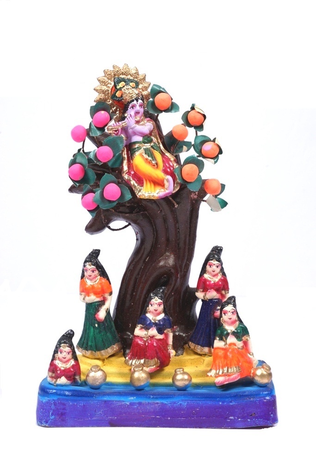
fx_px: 921
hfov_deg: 19.5
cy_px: 236
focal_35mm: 70
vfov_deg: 28.8
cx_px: 158
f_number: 16
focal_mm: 70
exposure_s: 1/125
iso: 200
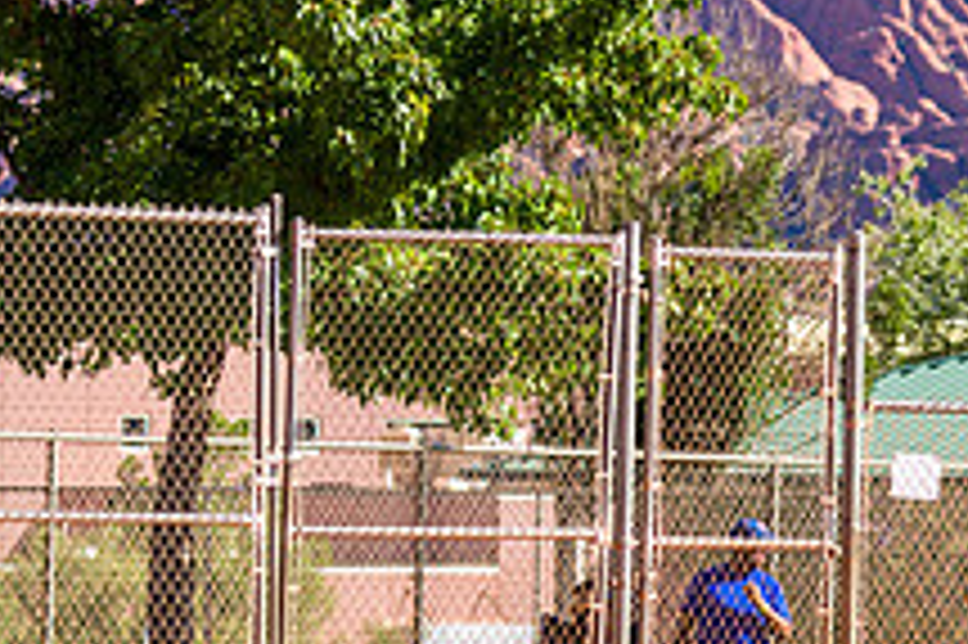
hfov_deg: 4.6
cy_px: 760
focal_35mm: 443
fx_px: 11902
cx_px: 1005
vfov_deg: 3.1
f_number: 5.6
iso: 400
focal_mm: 150
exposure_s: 1/1600
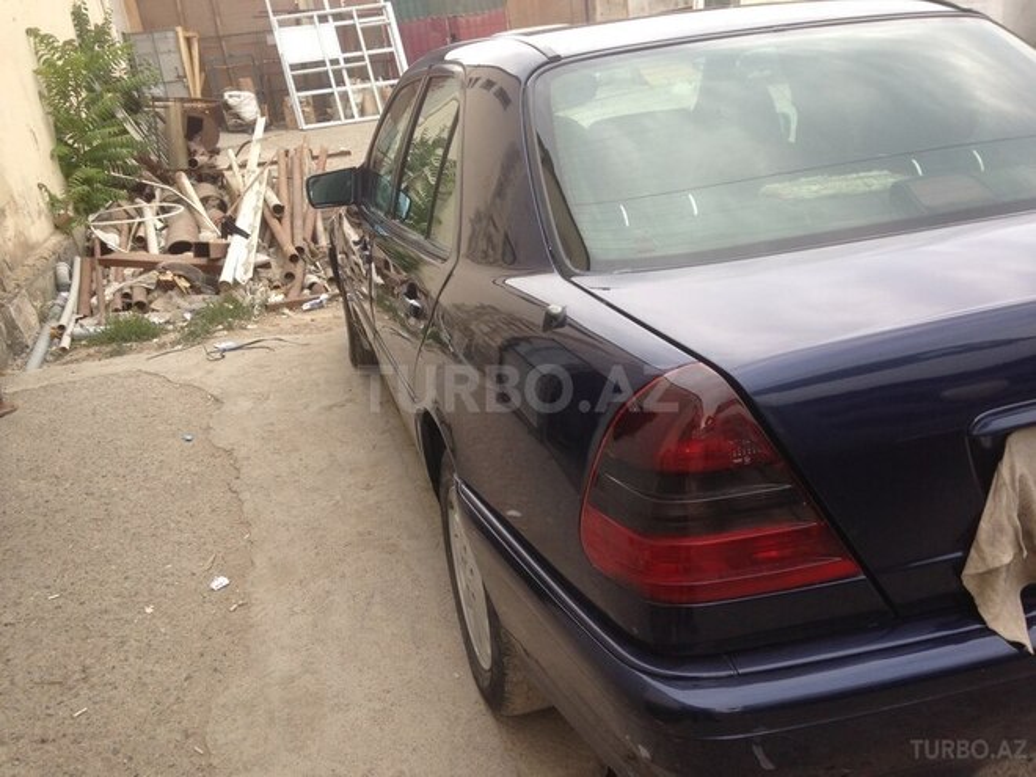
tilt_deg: -20.6
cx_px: 518
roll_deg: +7.7
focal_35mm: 33
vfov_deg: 42.9
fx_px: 988
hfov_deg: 55.4
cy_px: 388
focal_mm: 4.12
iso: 50
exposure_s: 1/120
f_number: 2.4
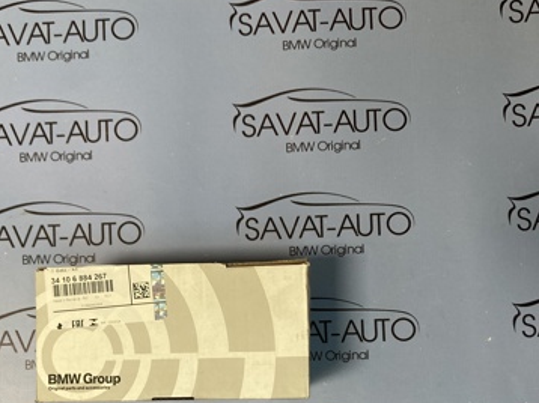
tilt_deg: -87.2
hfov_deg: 37.8
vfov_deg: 28.2
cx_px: 178
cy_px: 347
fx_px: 778
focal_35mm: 50
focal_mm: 3.99
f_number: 1.8
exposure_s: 1/50
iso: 80
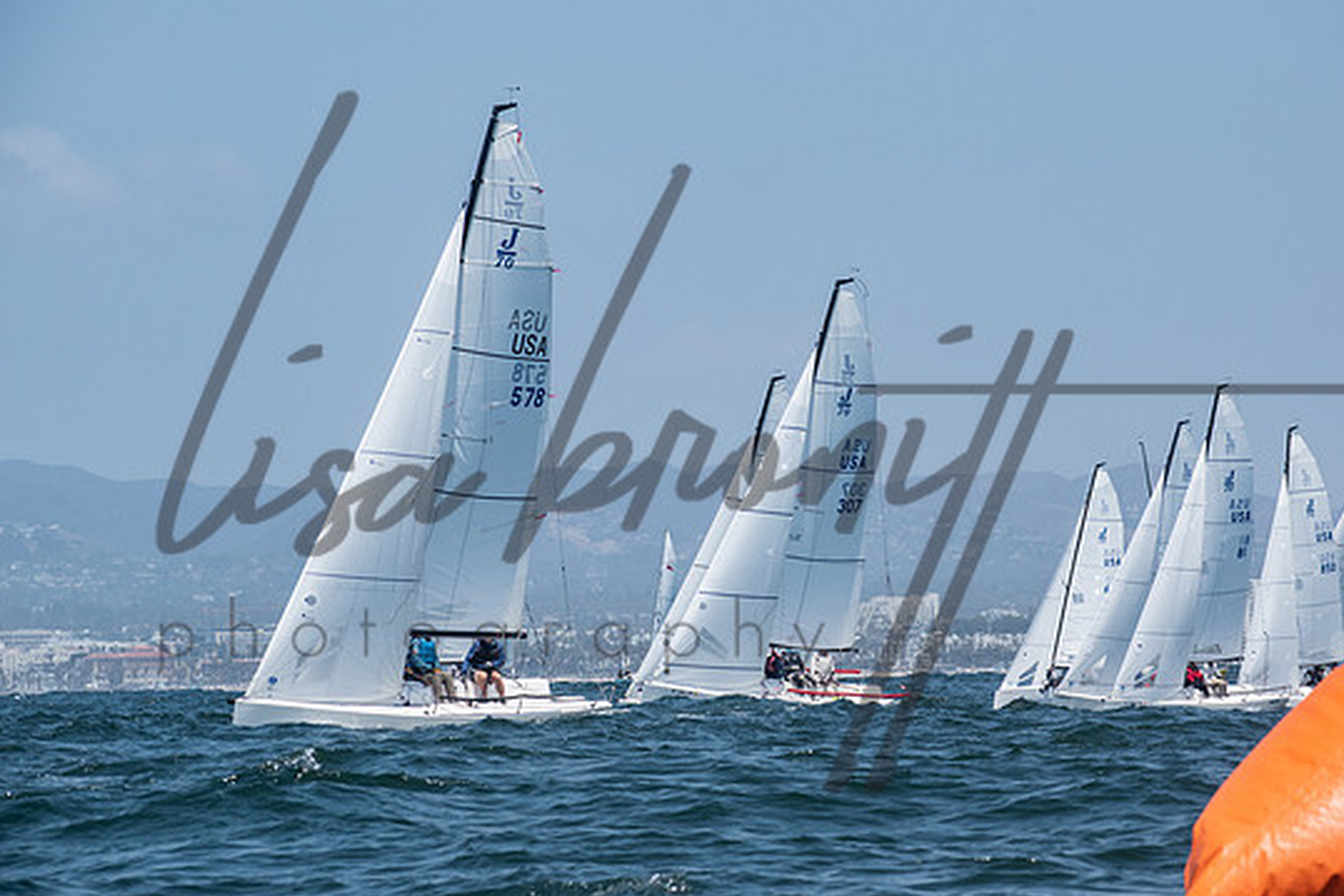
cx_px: 714
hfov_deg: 11.5
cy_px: 448
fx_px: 6647
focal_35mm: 178
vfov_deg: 7.7
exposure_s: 1/1600
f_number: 8
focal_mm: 110
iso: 400
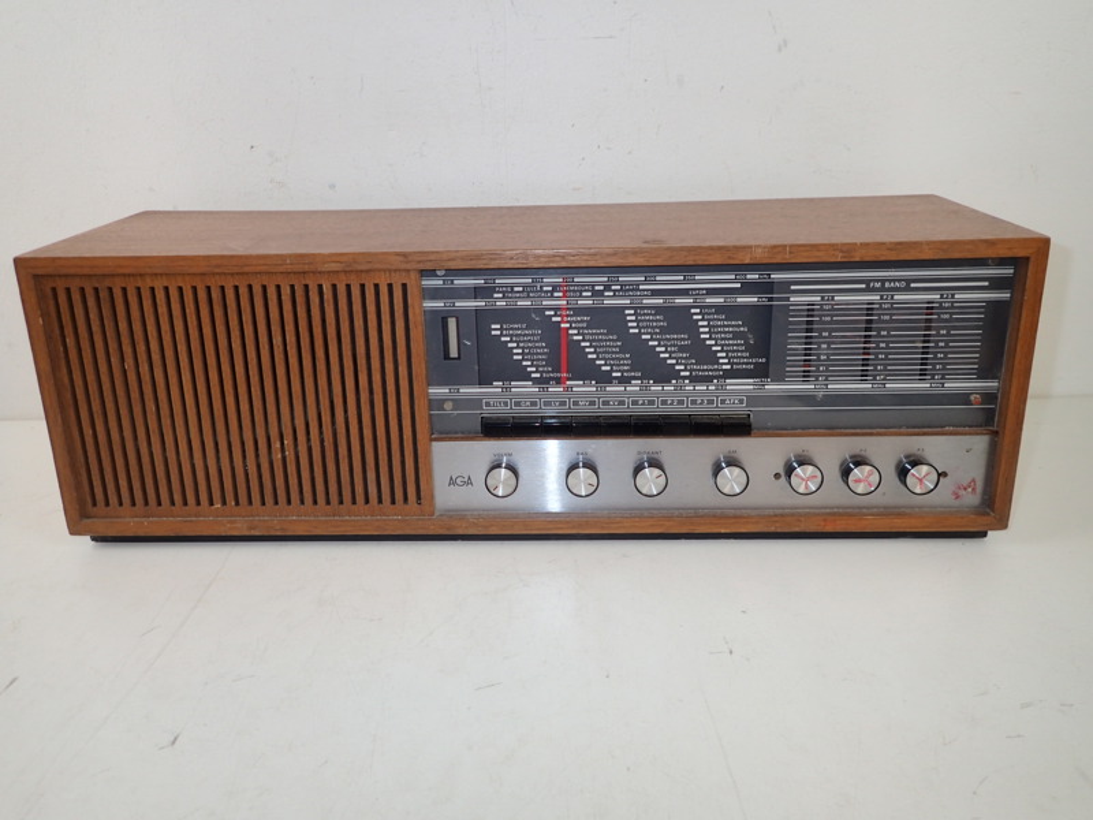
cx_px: 546
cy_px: 410
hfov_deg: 69.4
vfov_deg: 54.9
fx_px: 789
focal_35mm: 25
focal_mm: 4.5
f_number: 2
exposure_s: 1/60
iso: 100
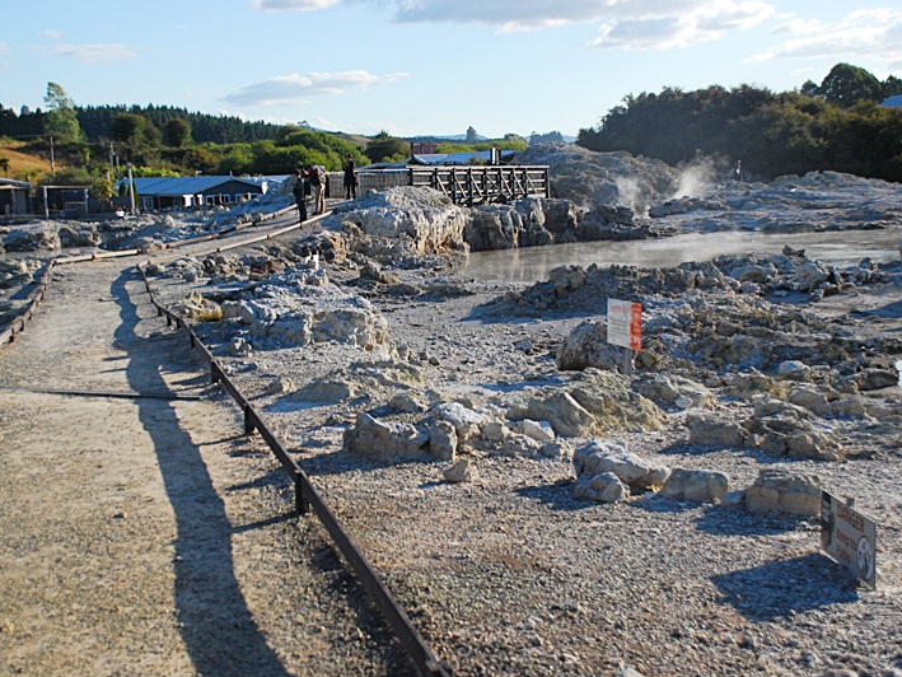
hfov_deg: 37.7
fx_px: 1317
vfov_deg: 28.8
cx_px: 396
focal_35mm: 51
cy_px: 338
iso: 400
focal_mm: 31
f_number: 4.2
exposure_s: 1/2000
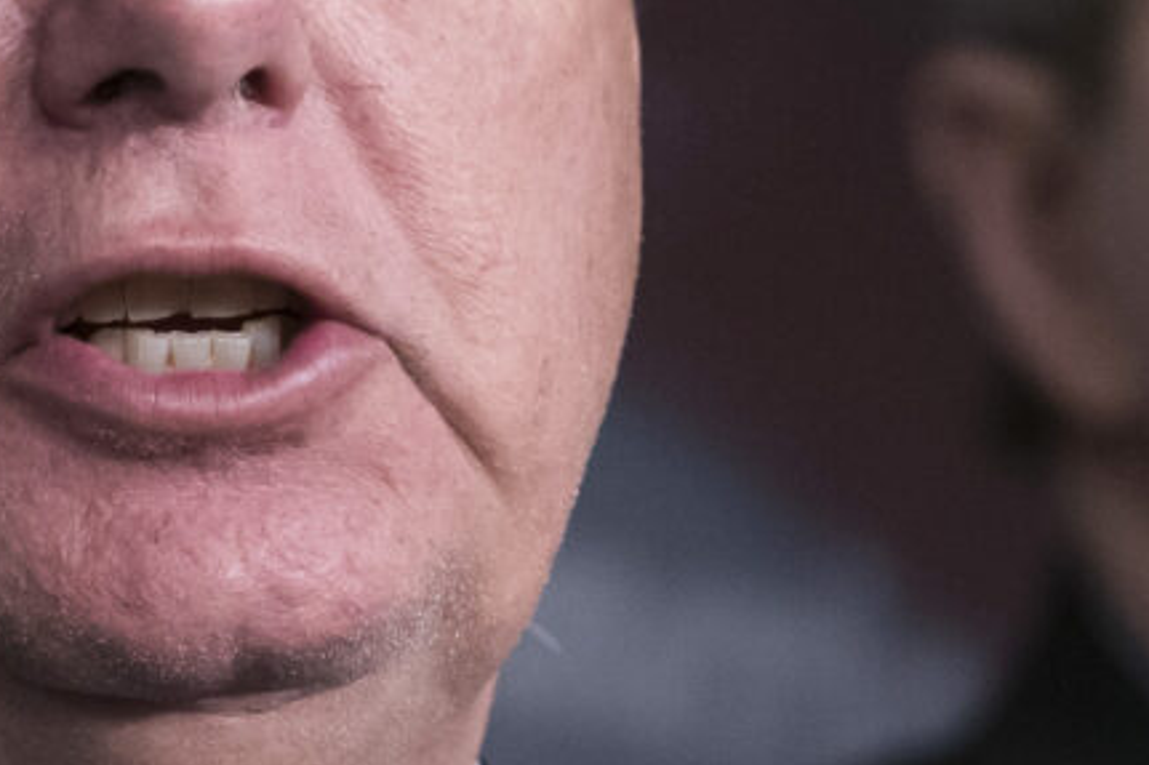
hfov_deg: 3.4
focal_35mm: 606
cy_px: 865
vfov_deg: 2.3
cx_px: 986
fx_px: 19333
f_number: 4
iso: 2500
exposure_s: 1/320
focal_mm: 102
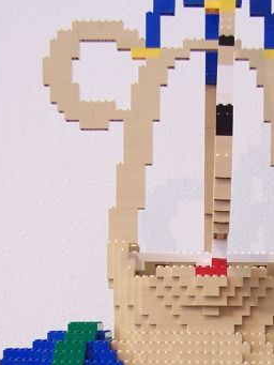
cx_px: 208
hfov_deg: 13.0
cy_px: 478
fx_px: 1202
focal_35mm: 114
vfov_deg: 16.3
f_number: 2.8
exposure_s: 1/8
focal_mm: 6.3
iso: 80
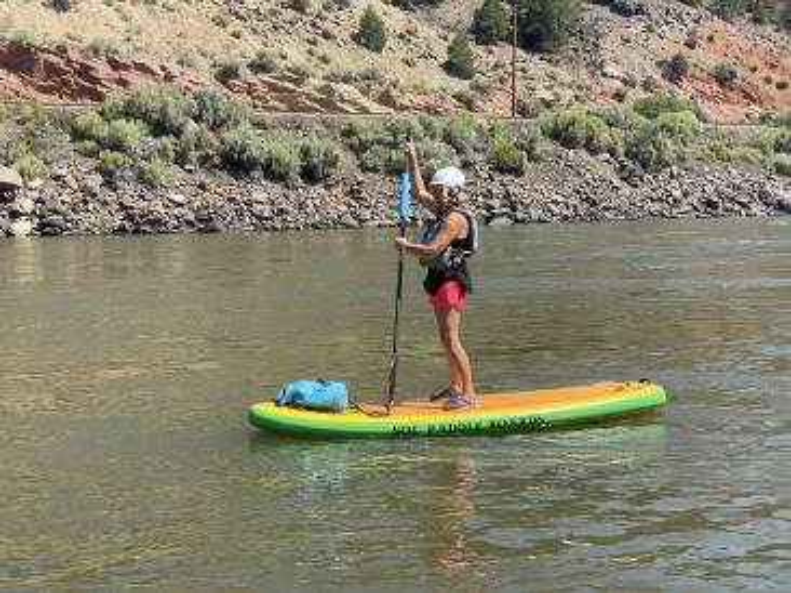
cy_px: 296
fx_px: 1187
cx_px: 396
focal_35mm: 52
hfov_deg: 36.8
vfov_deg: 28.0
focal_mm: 6
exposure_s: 1/799
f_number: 2
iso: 20
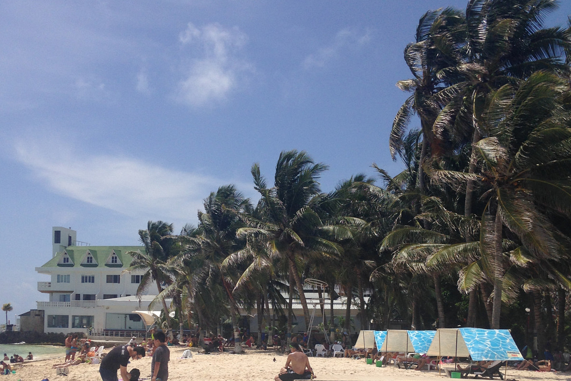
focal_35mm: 46
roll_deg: -1.7
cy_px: 310
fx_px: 730
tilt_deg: +1.2
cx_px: 285
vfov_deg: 28.6
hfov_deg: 42.7
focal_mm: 4.12
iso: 50
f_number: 2.4
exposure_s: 1/3390
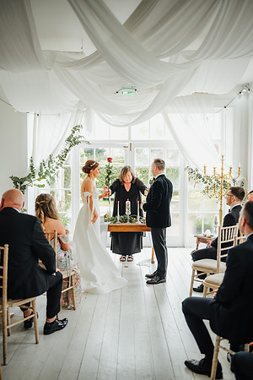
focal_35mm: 35
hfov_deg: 37.9
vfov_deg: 54.4
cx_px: 126
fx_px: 369
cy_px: 190
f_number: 1.6
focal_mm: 35
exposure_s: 1/250
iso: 250
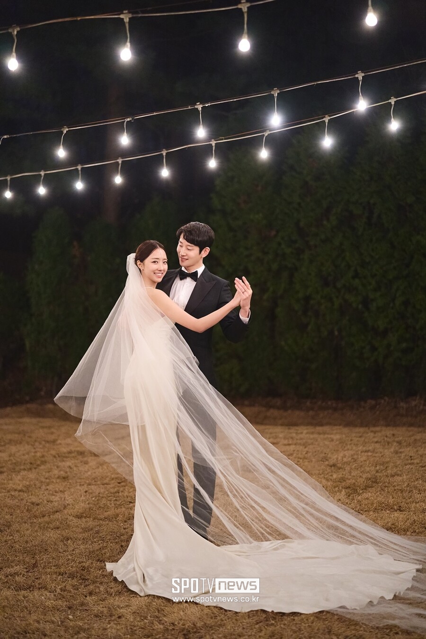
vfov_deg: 39.6
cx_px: 213
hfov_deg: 27.0
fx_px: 887
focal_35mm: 50
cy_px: 320
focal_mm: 50
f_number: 1.4
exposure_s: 1/125
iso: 5000
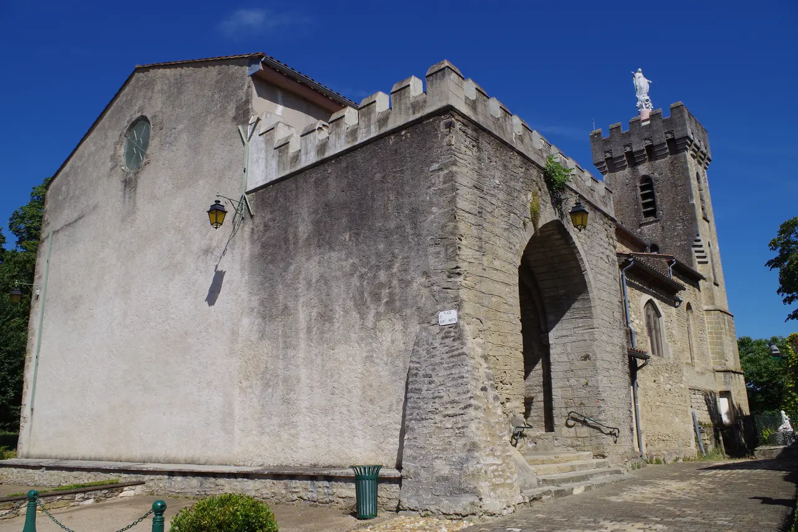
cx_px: 399
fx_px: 598
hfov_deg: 67.4
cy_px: 266
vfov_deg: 47.9
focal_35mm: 27
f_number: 11
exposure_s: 1/250
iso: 200
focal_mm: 18
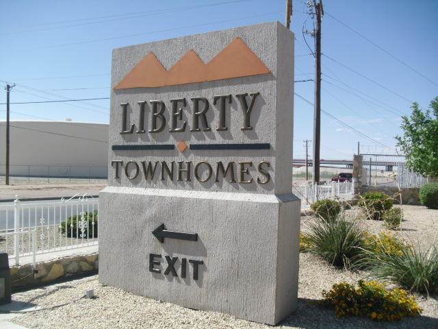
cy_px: 164
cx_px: 219
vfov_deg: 39.7
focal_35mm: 36
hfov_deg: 51.4
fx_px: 456
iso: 80
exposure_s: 1/160
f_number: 7.8
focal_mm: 6.3
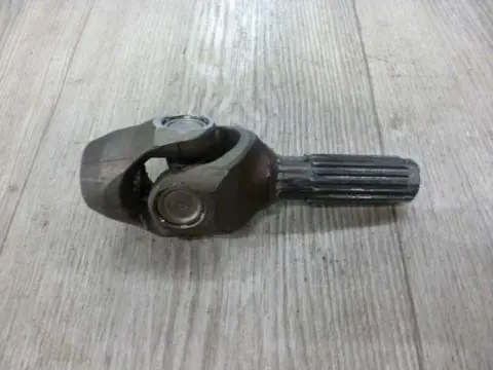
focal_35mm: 24
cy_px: 185
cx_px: 246
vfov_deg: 56.8
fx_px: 342
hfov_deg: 71.6
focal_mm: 4.3
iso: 800
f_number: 2.5
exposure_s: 1/40
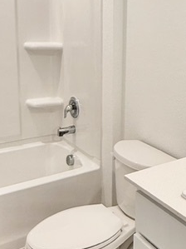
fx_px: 344
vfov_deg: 39.3
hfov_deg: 29.3
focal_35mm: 48
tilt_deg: -10.6
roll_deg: -4.1
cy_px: 90
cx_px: 157
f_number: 2.2
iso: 125
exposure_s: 1/120
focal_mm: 2.22
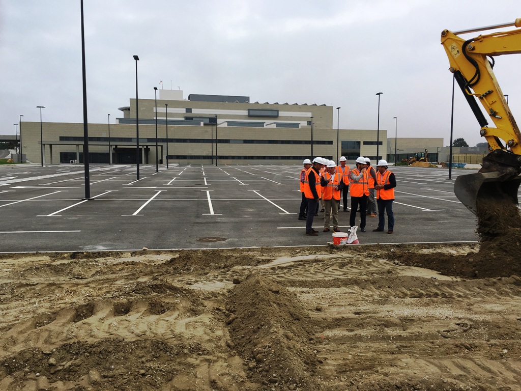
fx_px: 436
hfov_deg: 61.7
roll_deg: -0.4
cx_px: 260
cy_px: 196
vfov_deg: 48.2
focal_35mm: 29
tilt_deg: -3.6
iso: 25
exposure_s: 1/1923
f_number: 2.2
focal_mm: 4.15
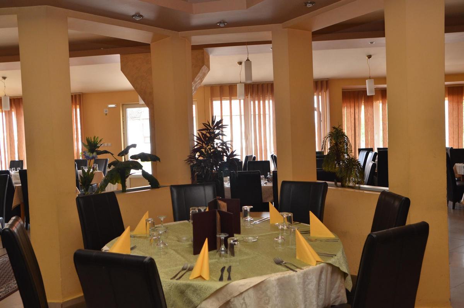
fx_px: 424
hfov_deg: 57.3
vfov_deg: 39.8
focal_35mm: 33
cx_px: 232
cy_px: 154
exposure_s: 1/125
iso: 640
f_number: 5
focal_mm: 22
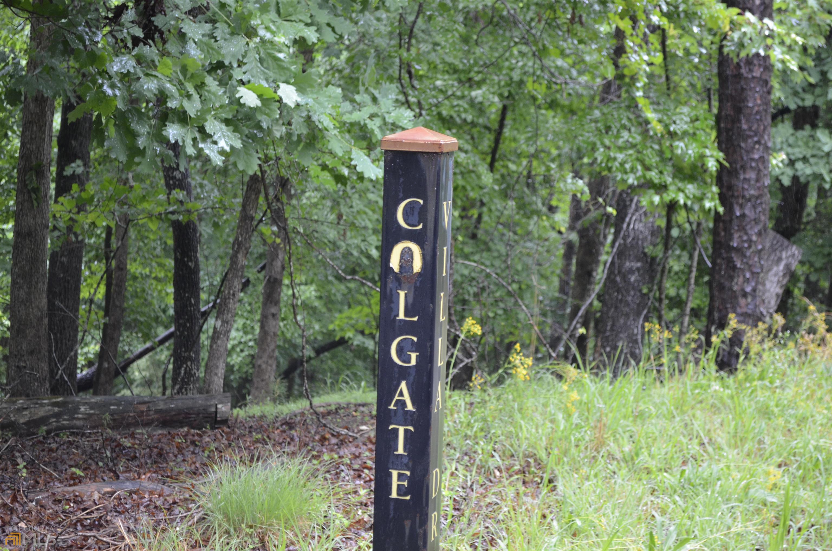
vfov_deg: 18.8
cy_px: 276
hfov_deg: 28.1
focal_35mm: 72
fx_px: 1660
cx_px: 416
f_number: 5.3
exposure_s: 1/60
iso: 640
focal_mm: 48
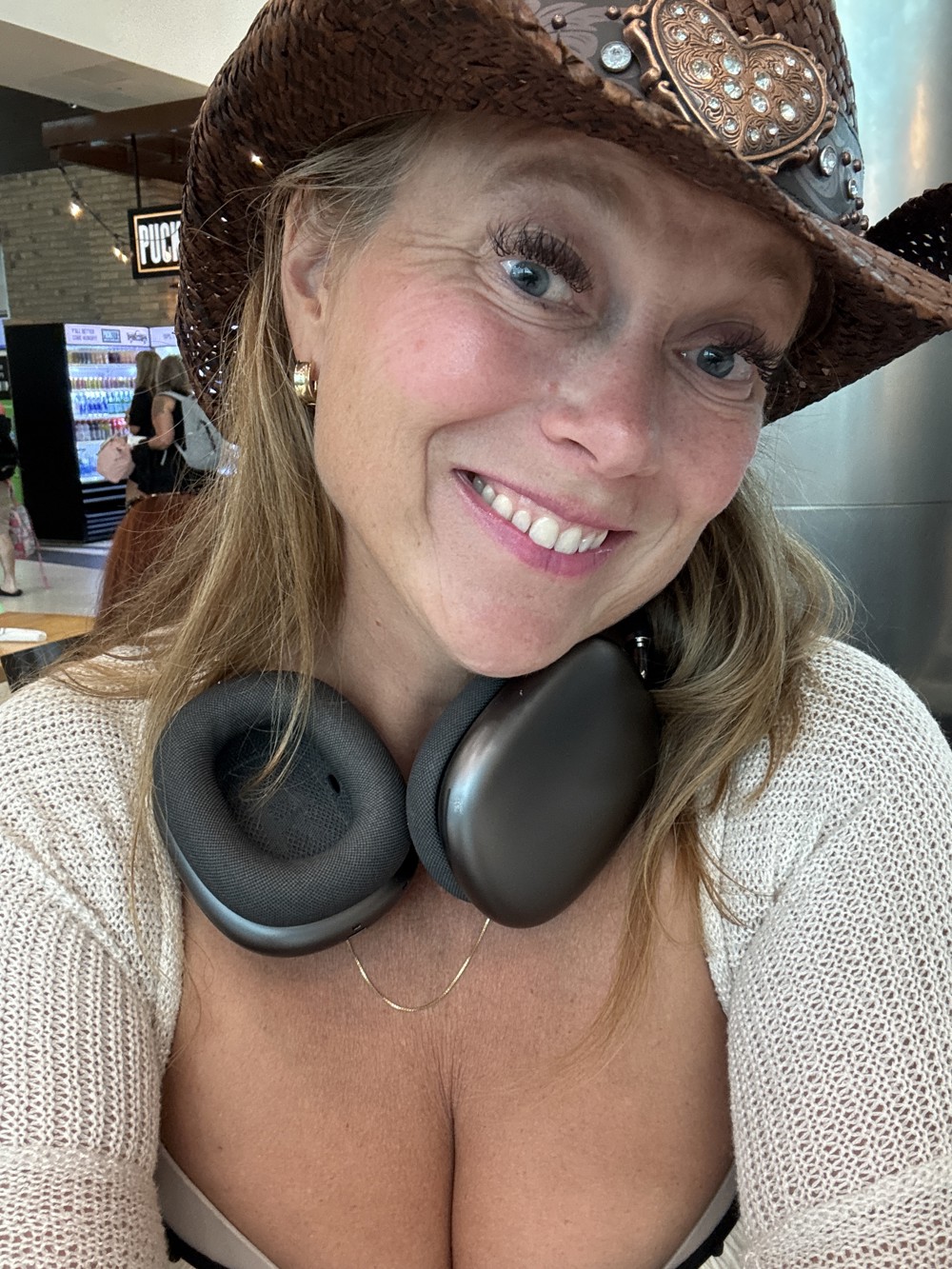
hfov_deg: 46.8
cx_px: 476
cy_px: 634
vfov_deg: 60.0
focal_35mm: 30
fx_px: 1100
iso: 200
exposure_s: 1/60
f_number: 1.9
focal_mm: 2.69
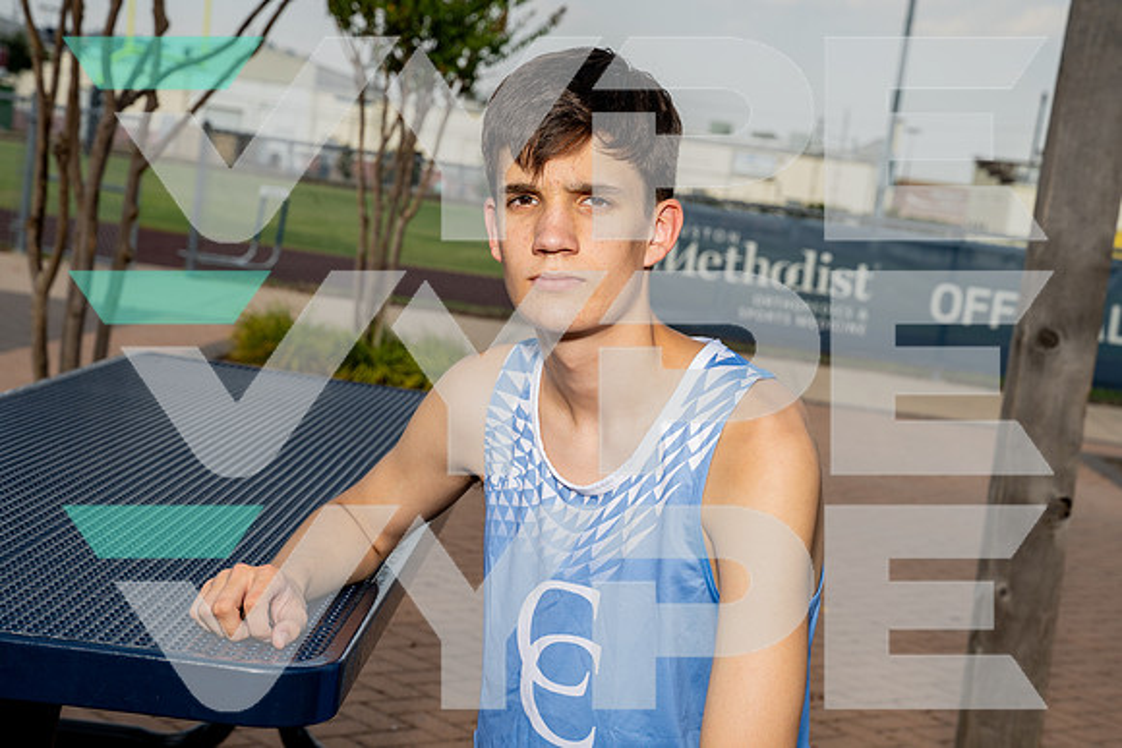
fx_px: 2117
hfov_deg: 29.7
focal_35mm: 68
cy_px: 373
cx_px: 557
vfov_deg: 20.1
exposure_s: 1/250
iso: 125
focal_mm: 65
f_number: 8
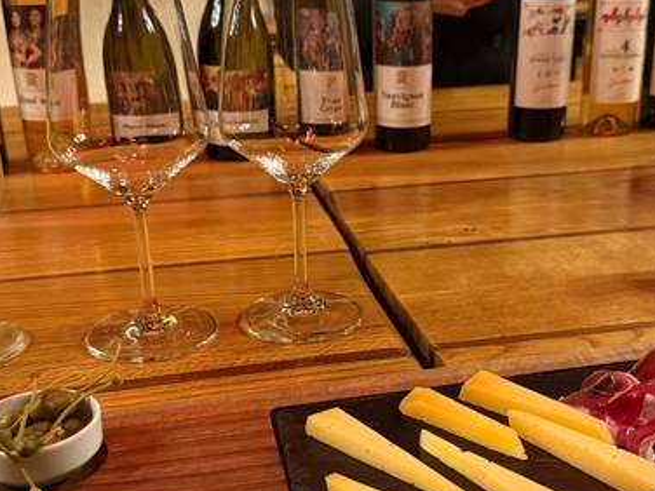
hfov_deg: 41.1
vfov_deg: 31.5
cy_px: 258
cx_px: 373
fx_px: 870
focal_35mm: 46
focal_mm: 6.76
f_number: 1.78
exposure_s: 1/33
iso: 1000
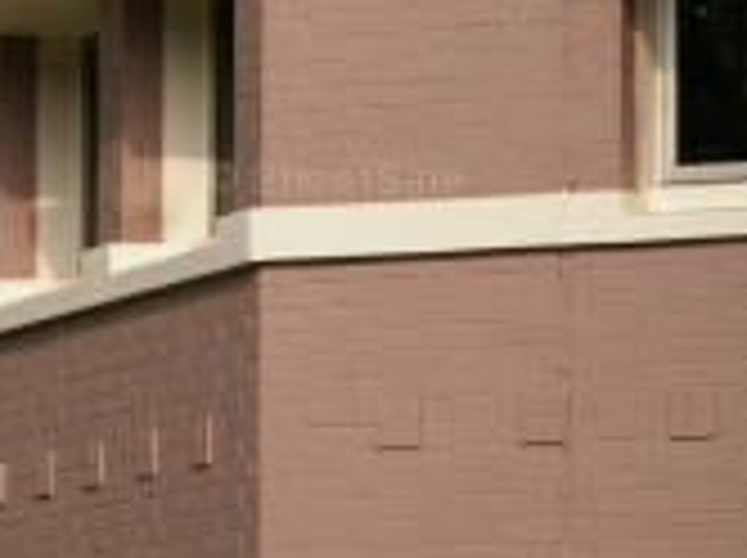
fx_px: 5658
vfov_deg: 5.6
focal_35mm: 263
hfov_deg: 7.4
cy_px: 529
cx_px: -360
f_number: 6.7
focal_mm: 55
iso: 400
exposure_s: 1/750
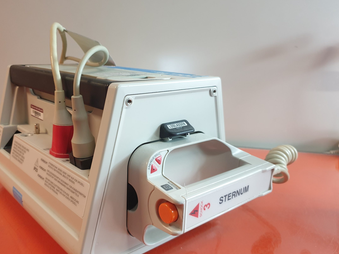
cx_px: 141
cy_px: 139
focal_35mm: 31
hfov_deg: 58.0
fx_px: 304
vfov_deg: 45.4
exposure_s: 1/50
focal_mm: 4.3
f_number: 1.5
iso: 320
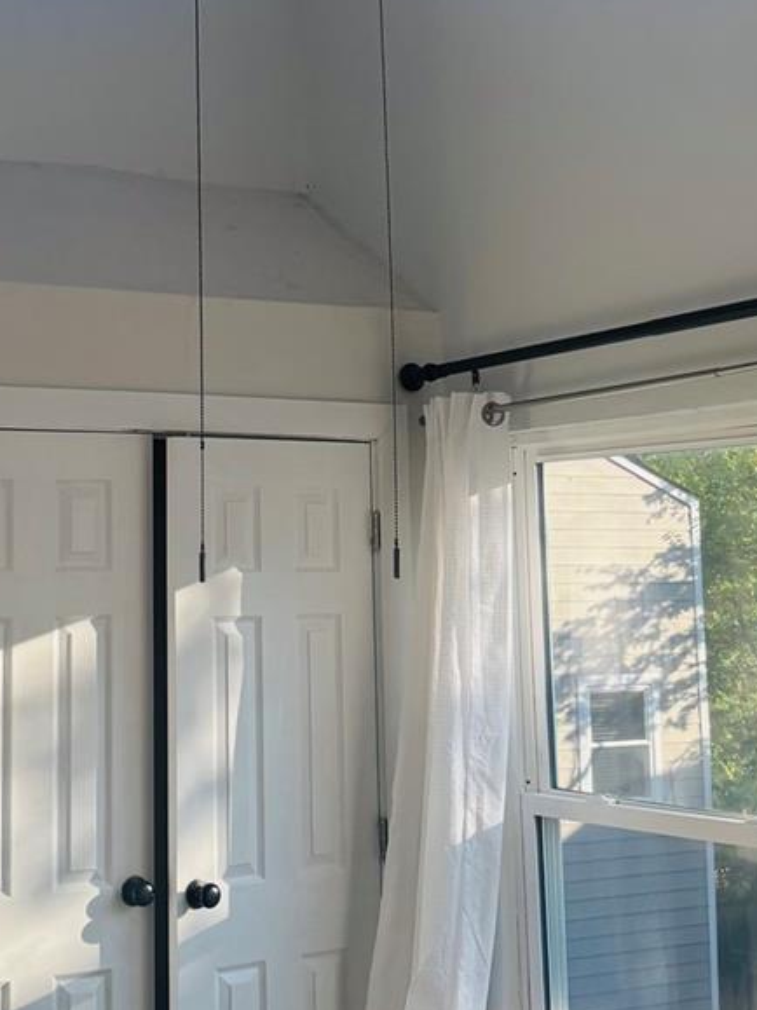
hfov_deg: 21.3
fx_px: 2013
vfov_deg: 28.0
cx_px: 307
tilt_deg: +10.0
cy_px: 321
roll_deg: -0.4
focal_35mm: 69
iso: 50
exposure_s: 1/473
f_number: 1.6
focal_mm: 5.96
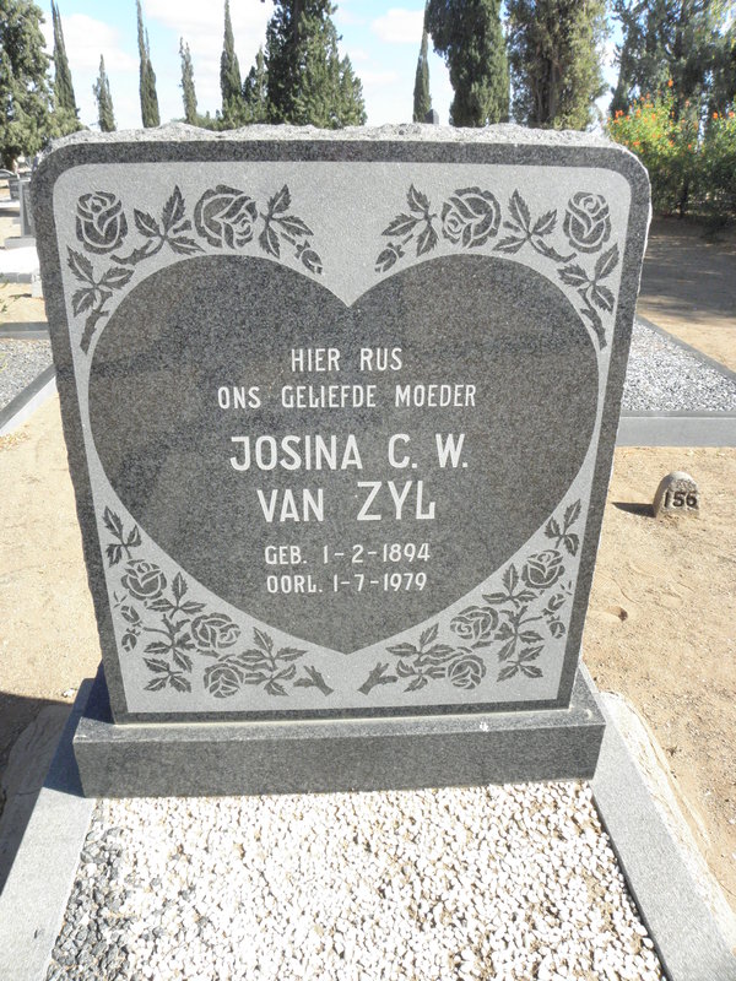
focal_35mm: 26
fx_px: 737
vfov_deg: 67.3
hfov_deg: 53.1
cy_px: 490
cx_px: 368
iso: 200
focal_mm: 4.6
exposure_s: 1/400
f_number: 6.3
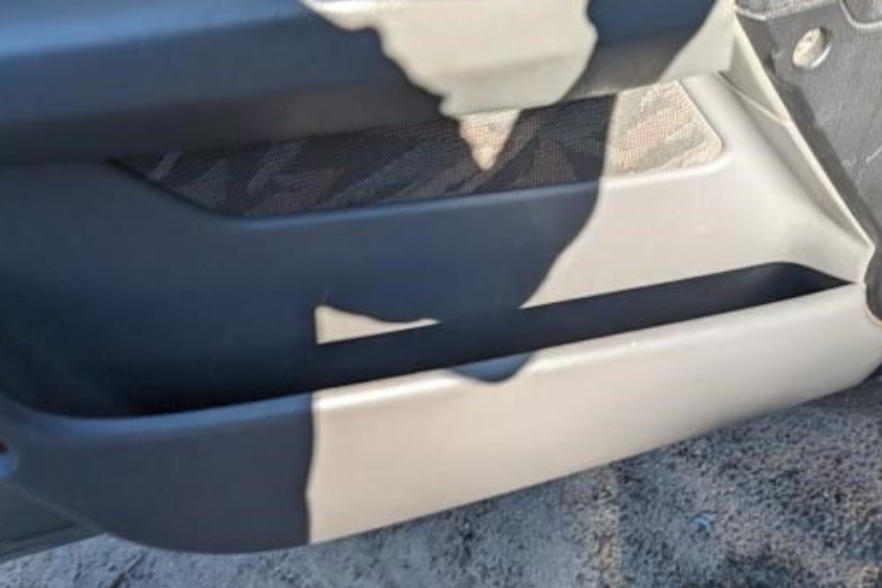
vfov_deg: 34.2
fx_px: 955
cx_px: 540
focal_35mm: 39
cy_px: 256
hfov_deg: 49.2
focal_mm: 6.9
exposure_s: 1/389
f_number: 1.68
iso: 23
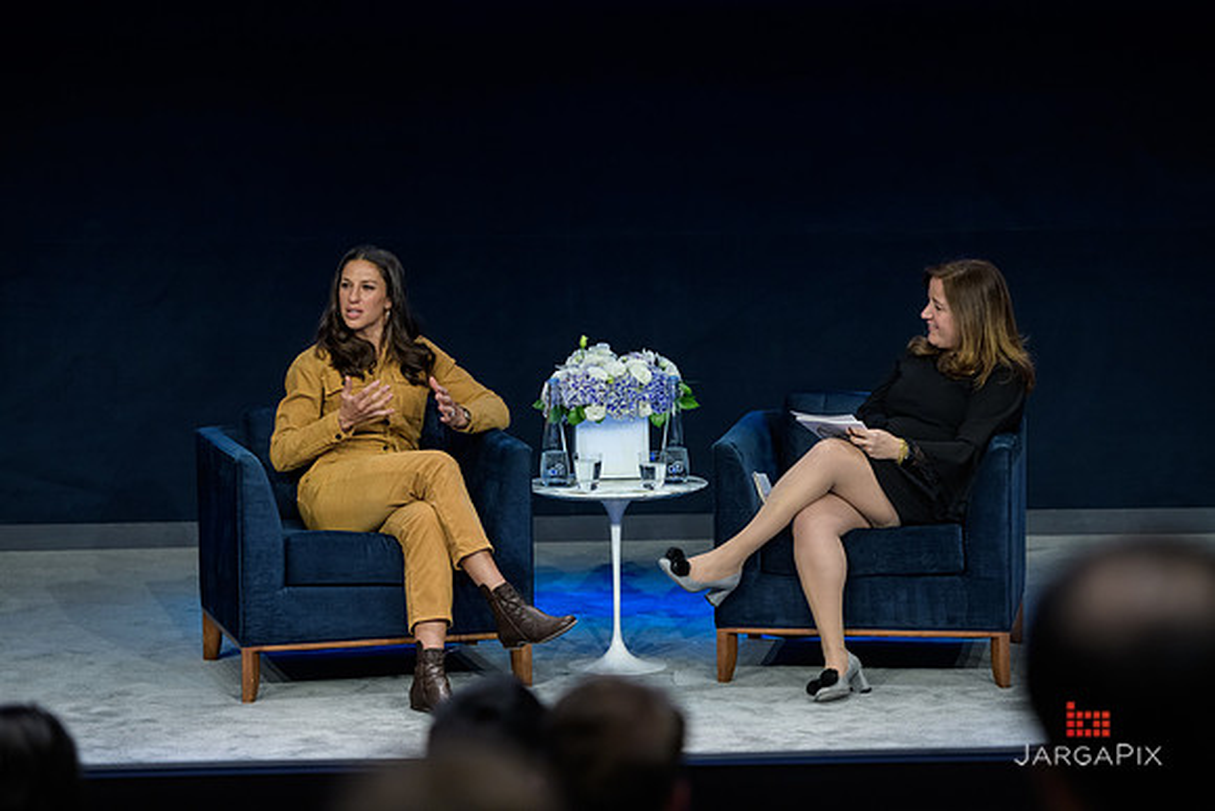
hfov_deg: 17.1
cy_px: 406
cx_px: 608
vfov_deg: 11.4
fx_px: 4051
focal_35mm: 120
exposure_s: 1/200
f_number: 3.2
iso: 1600
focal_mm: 120
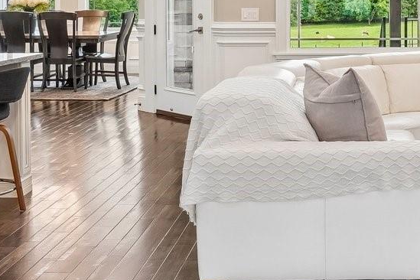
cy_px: 3
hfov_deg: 34.1
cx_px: 360
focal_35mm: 56
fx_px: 653
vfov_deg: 23.2
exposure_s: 1/30
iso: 250
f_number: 8
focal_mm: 10
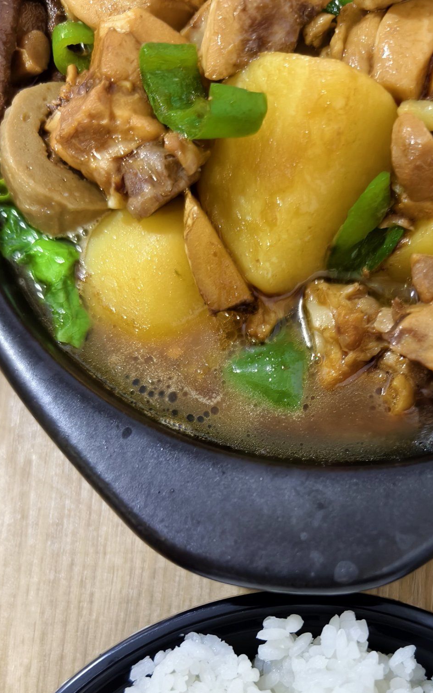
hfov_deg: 28.8
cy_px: 508
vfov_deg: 44.0
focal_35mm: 44
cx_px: 319
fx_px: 831
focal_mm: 8.67
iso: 636
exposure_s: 1/33.3
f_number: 1.75
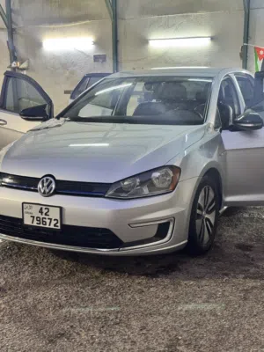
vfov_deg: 39.7
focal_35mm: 48
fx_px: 488
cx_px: 132
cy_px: 176
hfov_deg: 30.3
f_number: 1.78
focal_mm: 6.76
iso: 200
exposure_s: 1/33
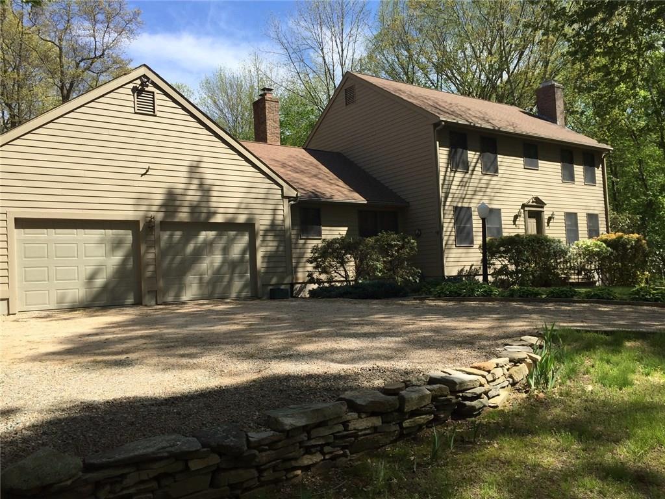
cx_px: 332
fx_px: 557
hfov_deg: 61.7
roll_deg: +1.1
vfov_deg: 48.2
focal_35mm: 29
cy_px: 250
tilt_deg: +2.6
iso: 32
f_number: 2.2
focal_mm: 4.15
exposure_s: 1/1130
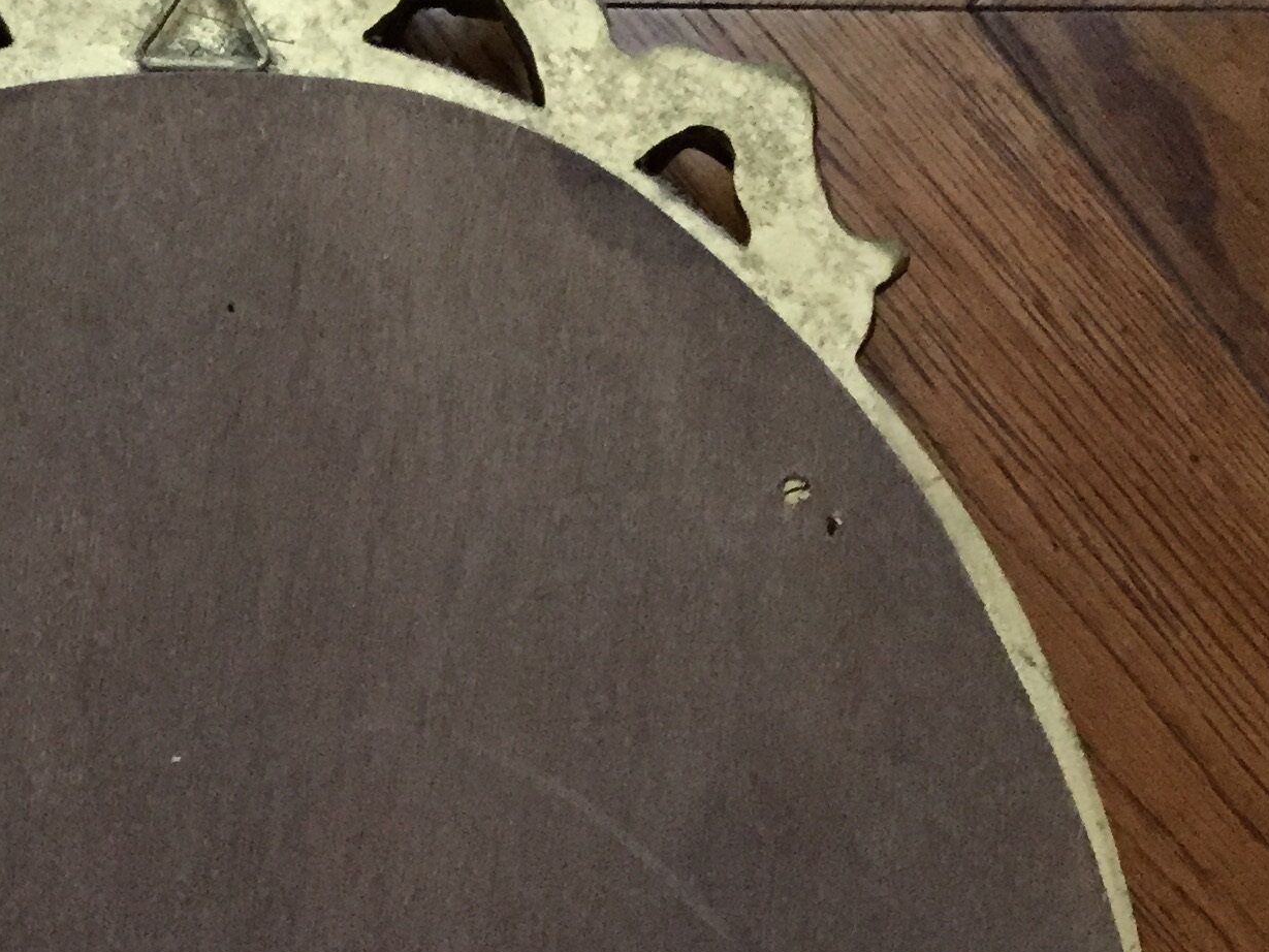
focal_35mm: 77
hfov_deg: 24.7
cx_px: 156
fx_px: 2823
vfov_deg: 17.9
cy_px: 1231
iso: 500
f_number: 2.2
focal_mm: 4.15
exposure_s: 1/15
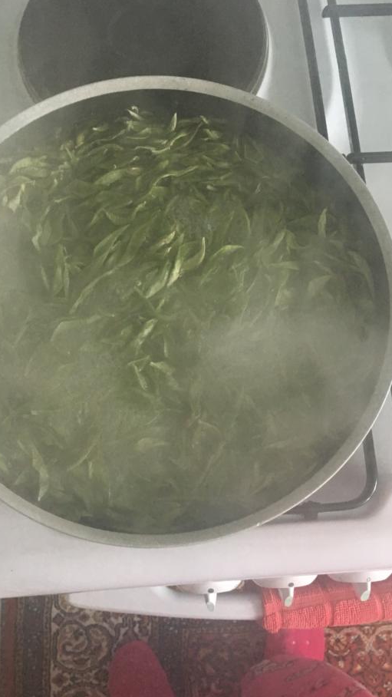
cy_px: 351
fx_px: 591
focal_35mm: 32
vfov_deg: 61.0
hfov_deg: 36.6
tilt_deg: -75.7
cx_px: 171
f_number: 2.2
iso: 200
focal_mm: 4.15
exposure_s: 1/17
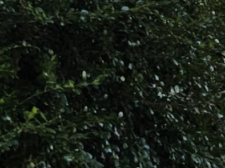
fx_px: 643
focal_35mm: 99
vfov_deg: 9.7
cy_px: -393
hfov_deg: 18.3
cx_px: -79
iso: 50
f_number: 2.2
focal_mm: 2.2
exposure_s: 1/127
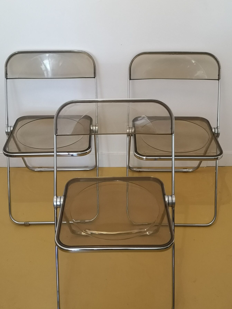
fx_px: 340
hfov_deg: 37.7
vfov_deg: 48.9
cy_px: 167
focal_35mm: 38
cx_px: 116
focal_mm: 3.95
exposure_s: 1/33.3
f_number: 1.8
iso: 250
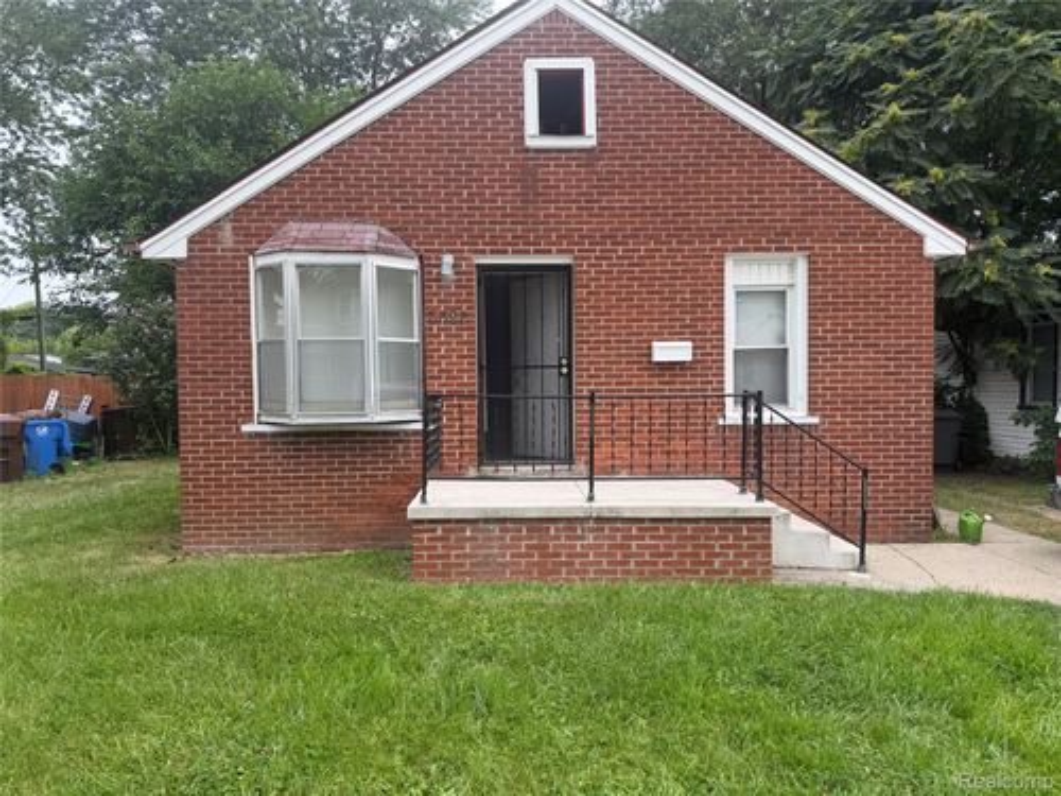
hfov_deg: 71.6
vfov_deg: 56.8
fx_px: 736
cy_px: 398
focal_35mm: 24
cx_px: 530
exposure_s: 1/689
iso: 80
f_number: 1.78
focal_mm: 6.76
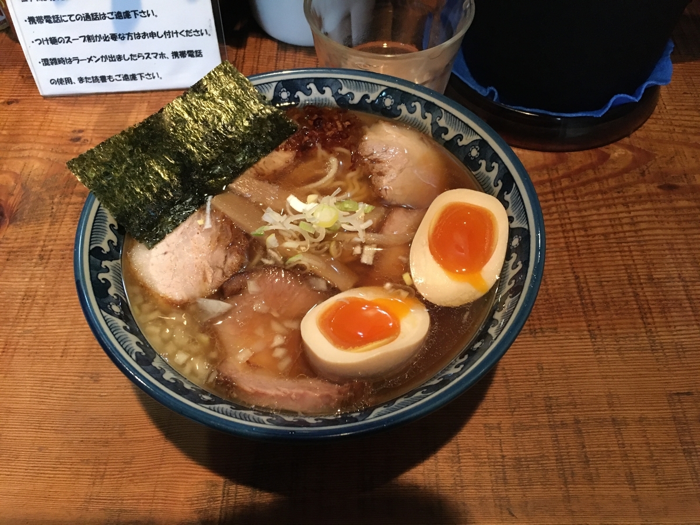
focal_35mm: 29
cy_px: 262
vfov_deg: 48.2
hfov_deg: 61.7
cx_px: 350
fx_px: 586
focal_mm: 4.15
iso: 250
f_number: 2.2
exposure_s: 1/15
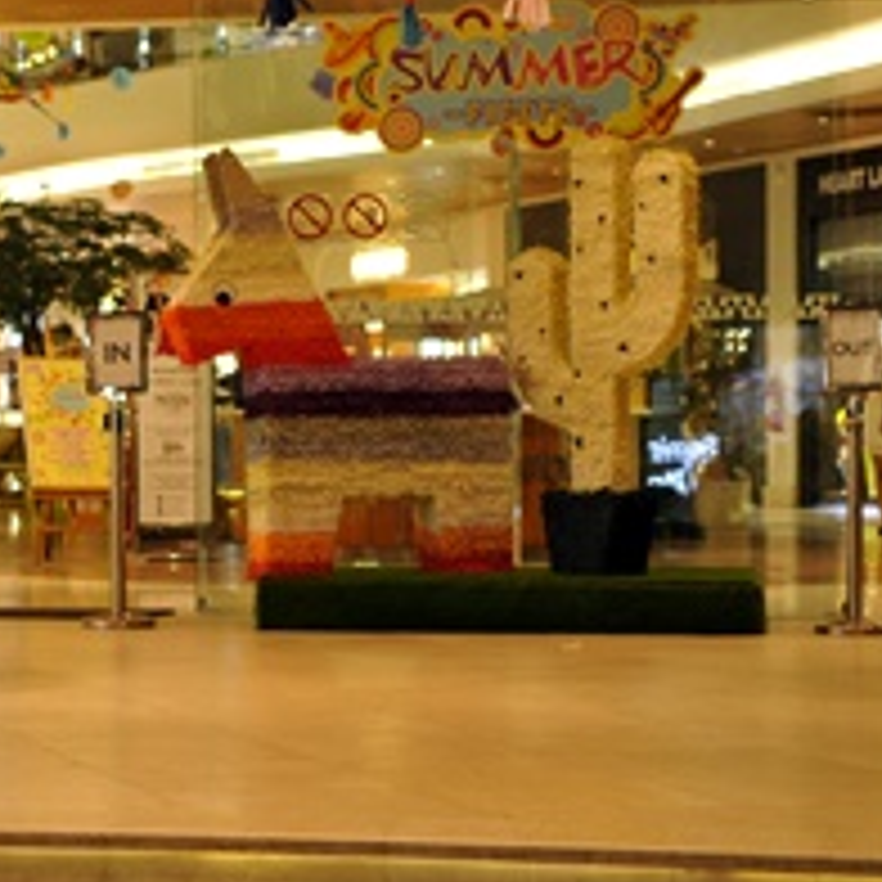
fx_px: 3056
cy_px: 477
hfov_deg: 16.1
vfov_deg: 16.4
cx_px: -9
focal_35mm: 106
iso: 250
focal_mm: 35
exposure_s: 1/25
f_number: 2.5
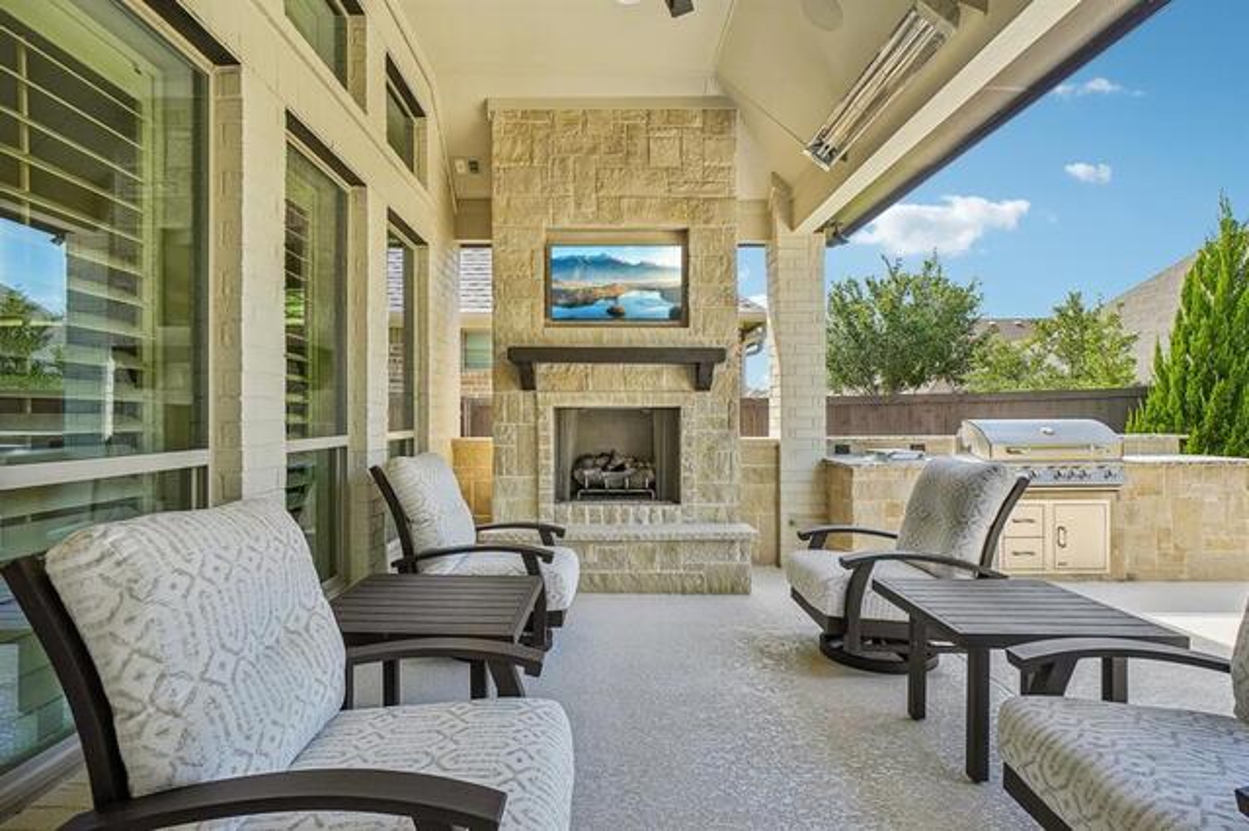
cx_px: 624
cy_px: 416
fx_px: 624
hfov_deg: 90.0
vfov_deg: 67.3
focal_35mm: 18
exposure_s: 1/200
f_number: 8
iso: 400
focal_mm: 12
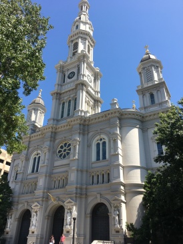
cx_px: 92
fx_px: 205
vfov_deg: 61.7
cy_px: 122
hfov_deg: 48.2
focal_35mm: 29
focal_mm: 4.15
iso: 25
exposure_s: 1/777
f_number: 2.2
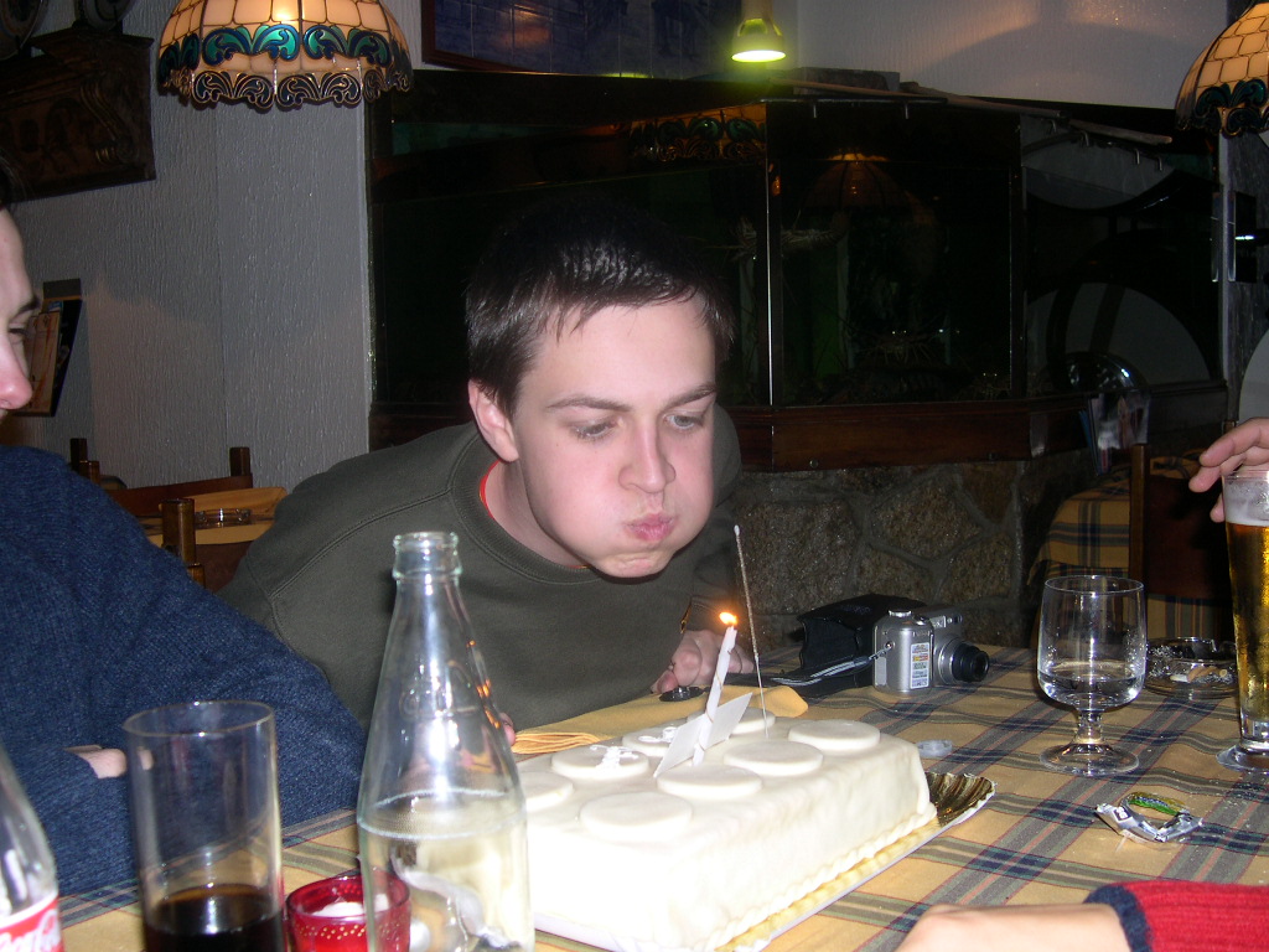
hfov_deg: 49.0
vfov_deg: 37.7
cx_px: 634
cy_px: 476
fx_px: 1393
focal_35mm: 38
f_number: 2.8
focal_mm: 8
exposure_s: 1/60
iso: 100
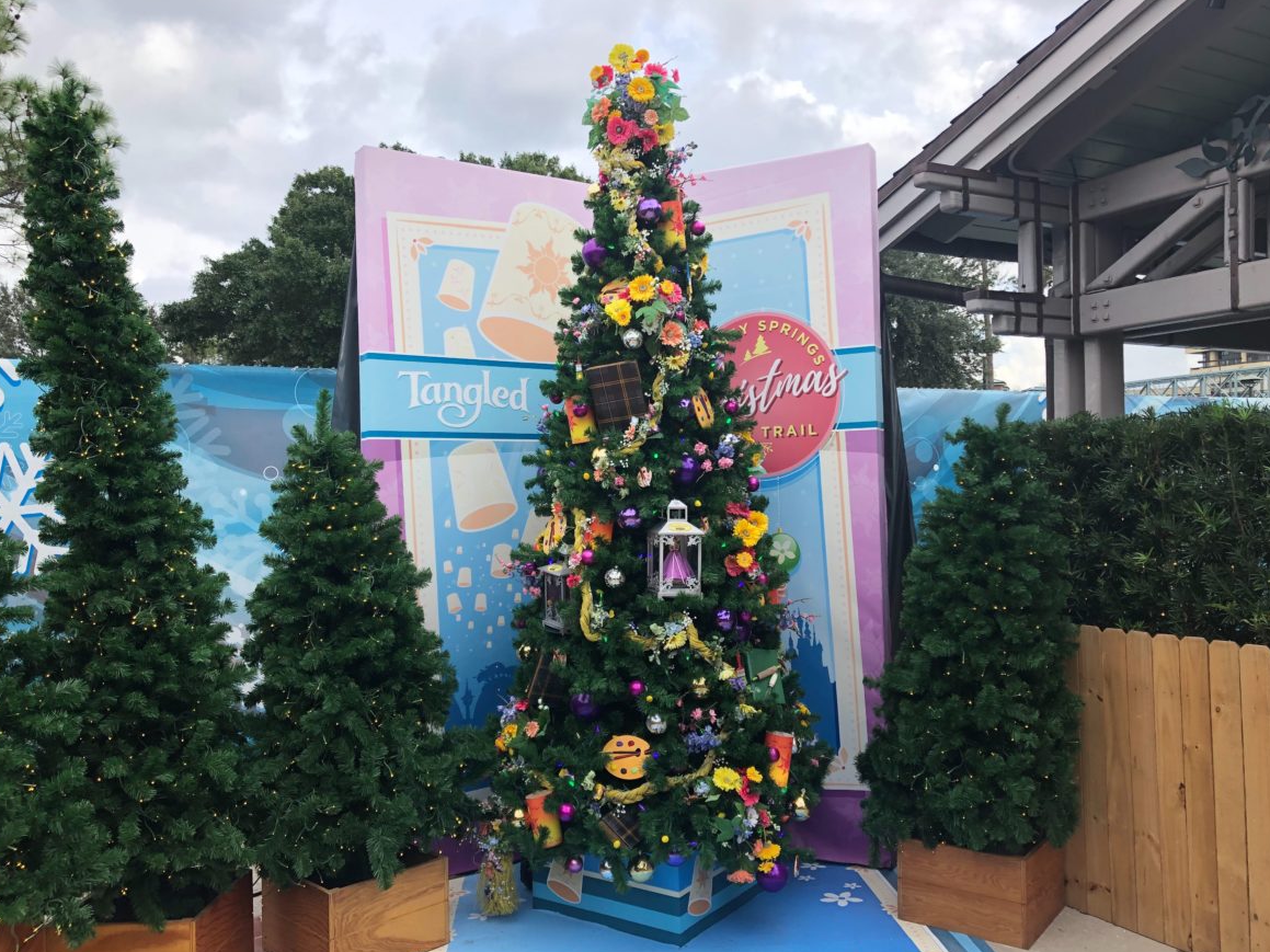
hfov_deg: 61.7
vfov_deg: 48.2
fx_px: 1064
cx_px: 643
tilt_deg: +0.5
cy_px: 486
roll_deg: -0.1
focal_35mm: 29
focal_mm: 3.99
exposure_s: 1/867
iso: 20
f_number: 1.8
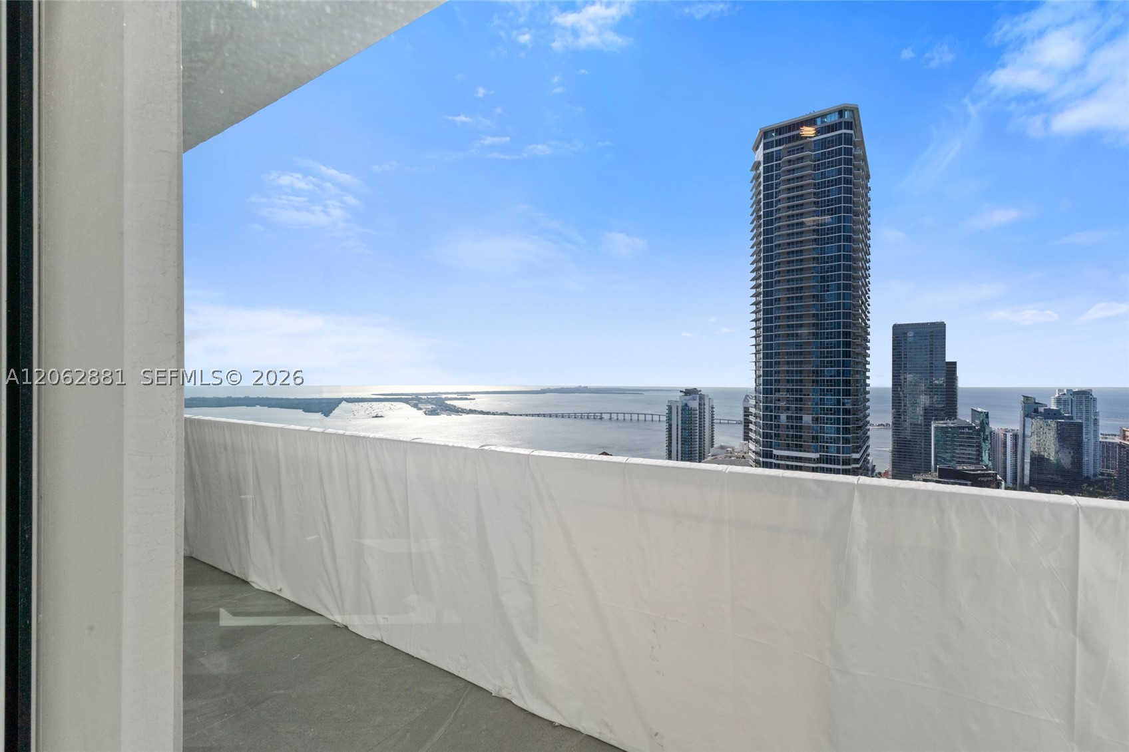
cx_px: 564
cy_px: 376
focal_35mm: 15
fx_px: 470
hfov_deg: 100.4
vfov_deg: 77.3
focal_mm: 10
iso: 400
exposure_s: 1/2500
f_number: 9
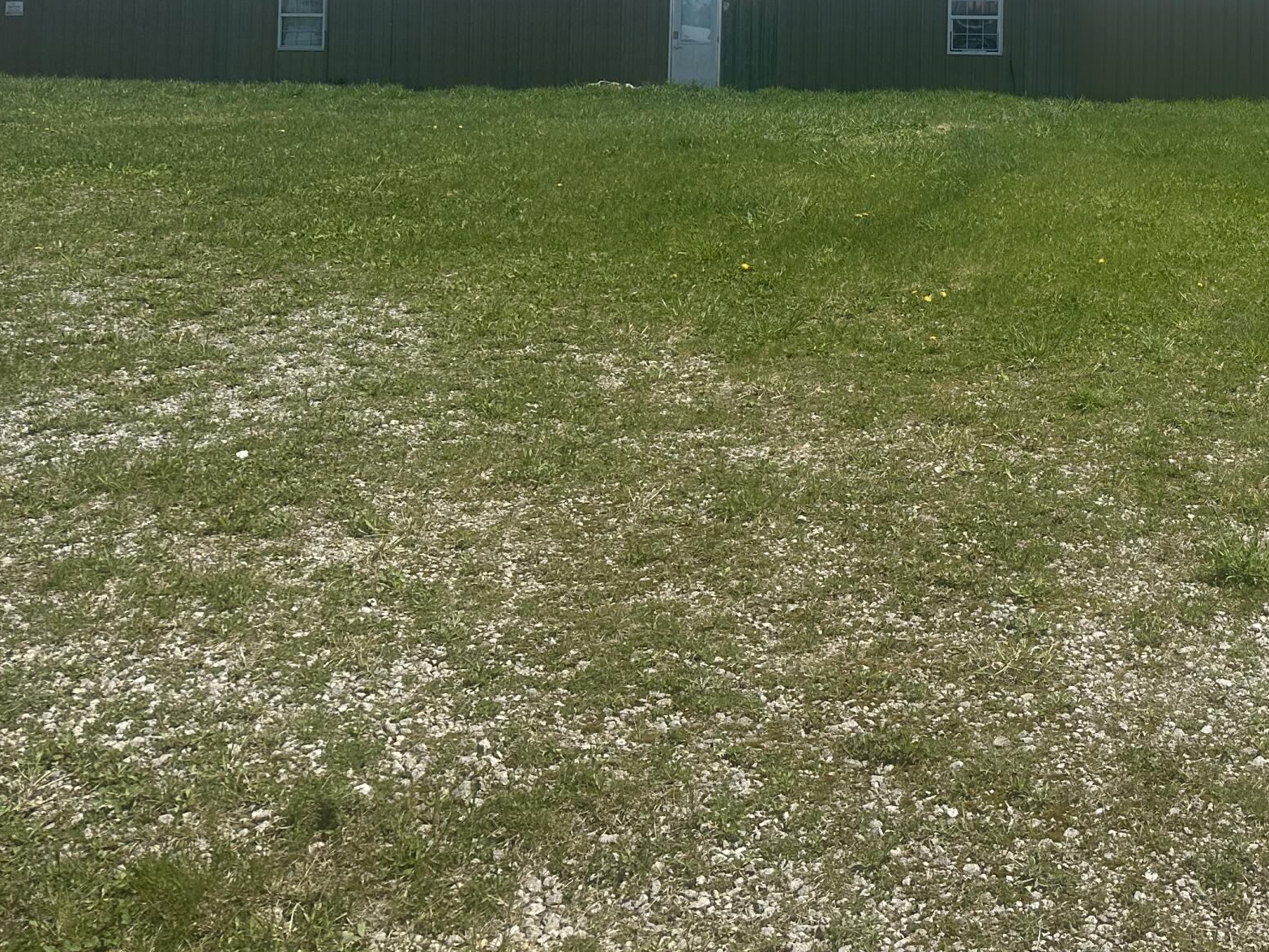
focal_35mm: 46
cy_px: 49
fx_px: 1686
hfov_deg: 37.8
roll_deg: -1.3
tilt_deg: +2.1
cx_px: 1194
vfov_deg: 29.8
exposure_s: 1/5263
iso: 80
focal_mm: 6.86
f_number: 1.78
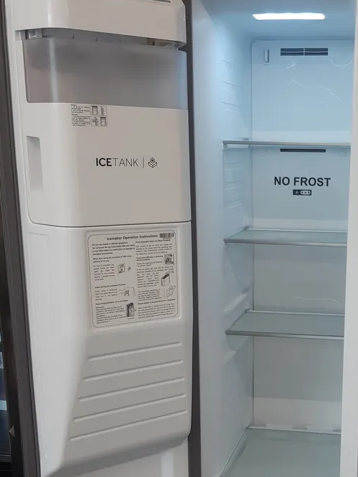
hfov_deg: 28.2
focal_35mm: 50
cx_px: 305
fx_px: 690
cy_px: 327
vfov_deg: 37.7
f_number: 1.7
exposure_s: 1/60
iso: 50
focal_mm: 3.92
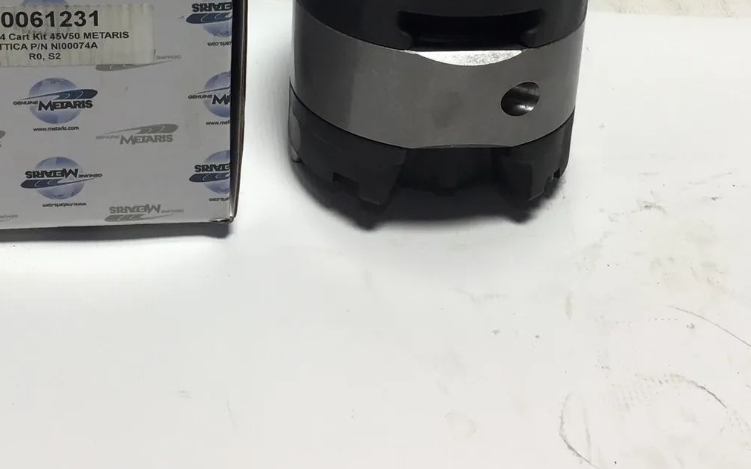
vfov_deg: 19.1
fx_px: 1330
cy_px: -65
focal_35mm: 65
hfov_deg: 31.2
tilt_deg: -31.6
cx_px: 222
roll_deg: -3.0
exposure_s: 1/127
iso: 25
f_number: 2.4
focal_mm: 3.3
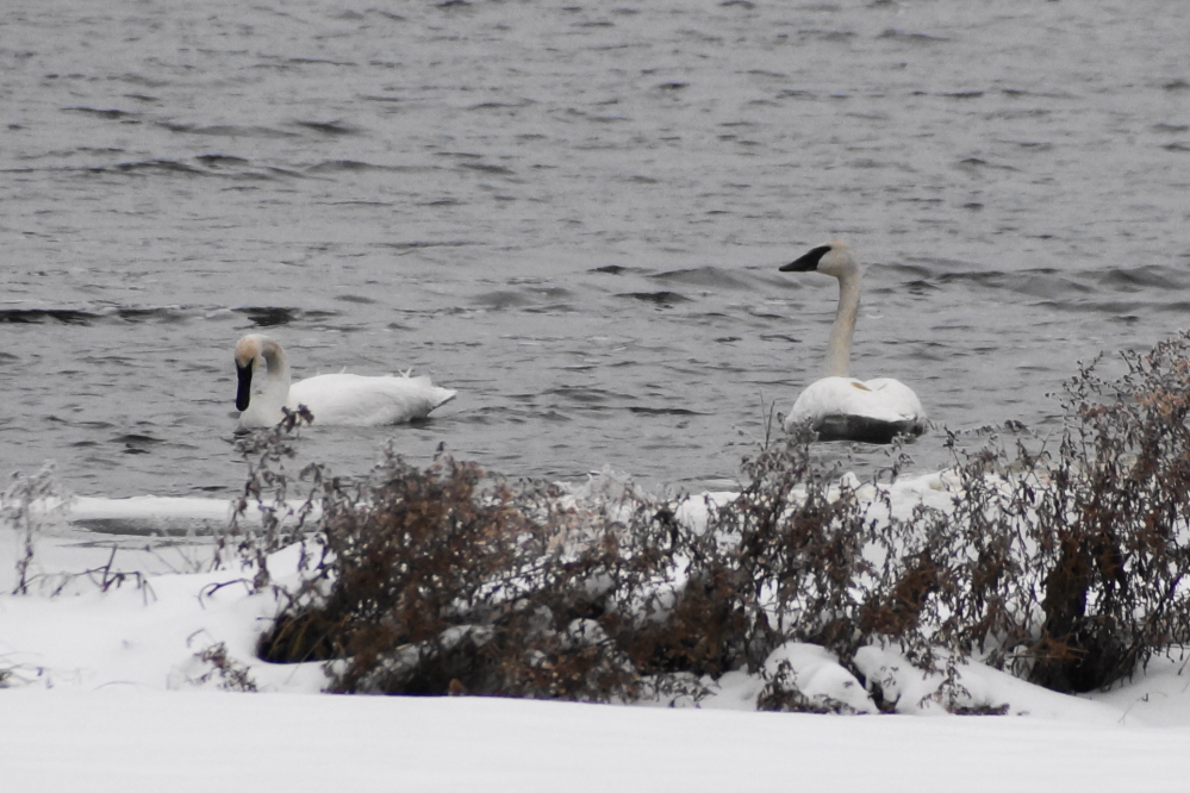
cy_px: 396
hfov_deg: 5.5
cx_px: 595
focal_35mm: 375
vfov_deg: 3.7
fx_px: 12395
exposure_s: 1/400
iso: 320
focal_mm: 250
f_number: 6.3
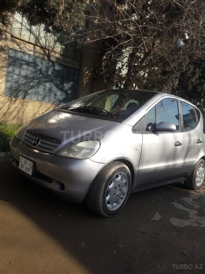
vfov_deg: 63.4
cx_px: 102
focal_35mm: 28
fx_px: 221
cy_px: 137
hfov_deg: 49.7
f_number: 1.9
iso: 40
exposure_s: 1/943
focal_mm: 3.7
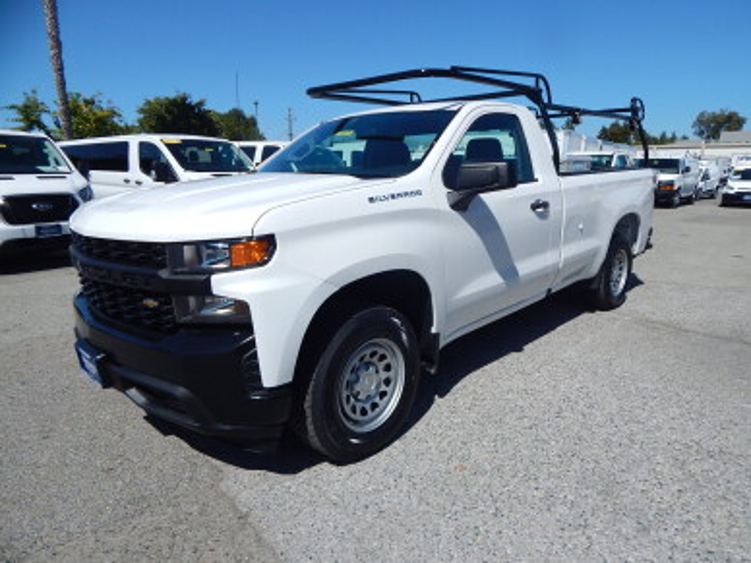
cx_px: 376
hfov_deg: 76.4
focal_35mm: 22
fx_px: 477
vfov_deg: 61.1
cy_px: 282
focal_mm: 4
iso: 125
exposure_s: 1/1250
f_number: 6
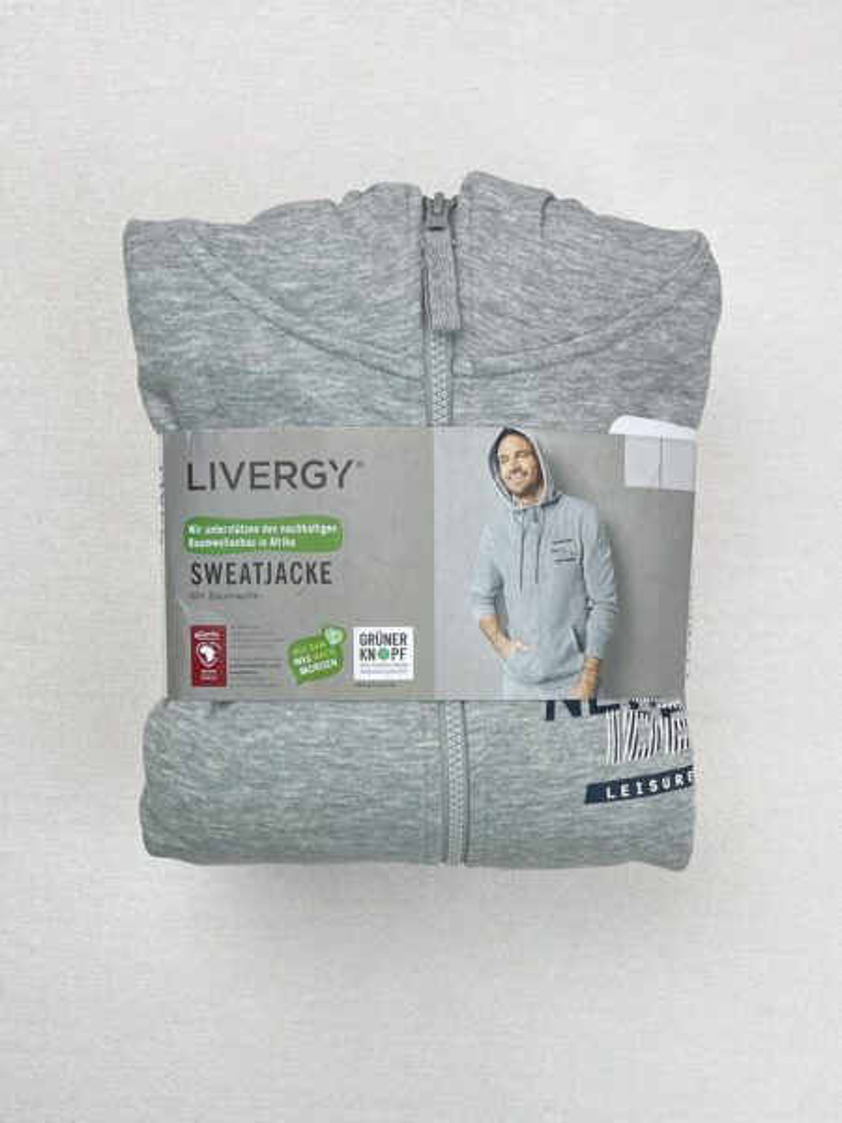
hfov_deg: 54.9
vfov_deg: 69.4
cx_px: 421
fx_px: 811
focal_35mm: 25
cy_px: 562
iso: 32
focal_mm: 5.1
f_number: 1.6
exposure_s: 1/113
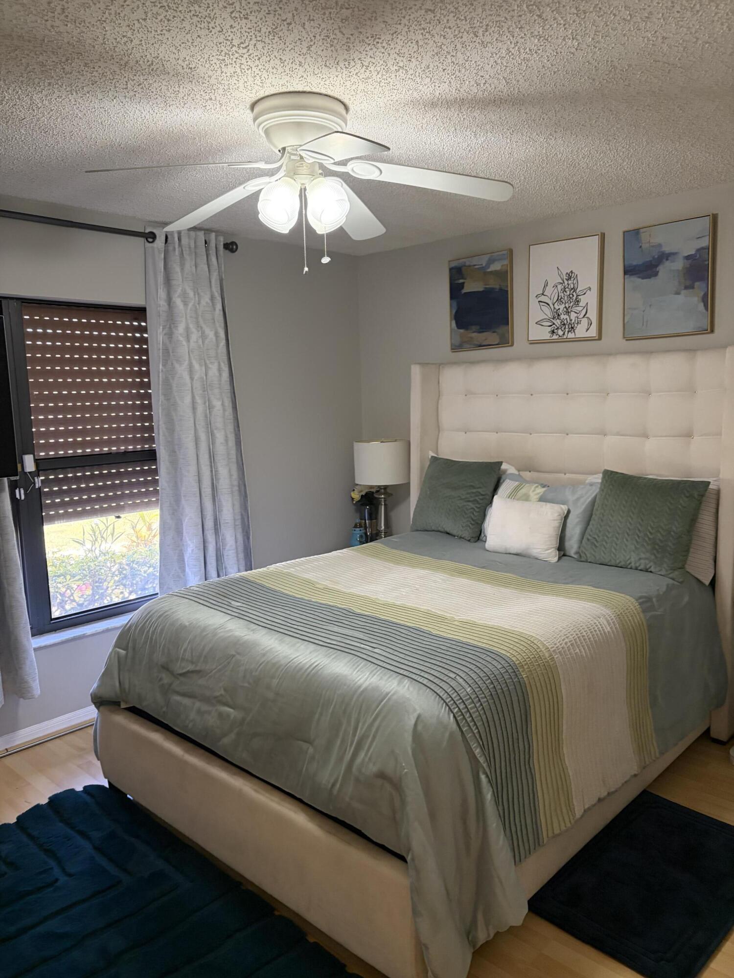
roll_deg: +1.0
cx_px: 367
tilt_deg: -8.5
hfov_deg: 53.1
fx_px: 735
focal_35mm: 26
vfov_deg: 67.3
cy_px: 489
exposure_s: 1/60
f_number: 1.6
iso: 250
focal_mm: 5.96
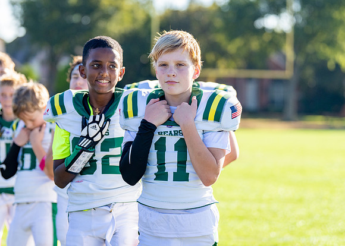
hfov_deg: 14.6
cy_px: 122
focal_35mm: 137
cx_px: 166
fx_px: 1344
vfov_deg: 10.5
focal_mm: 106
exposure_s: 1/3200
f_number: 2.8
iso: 500
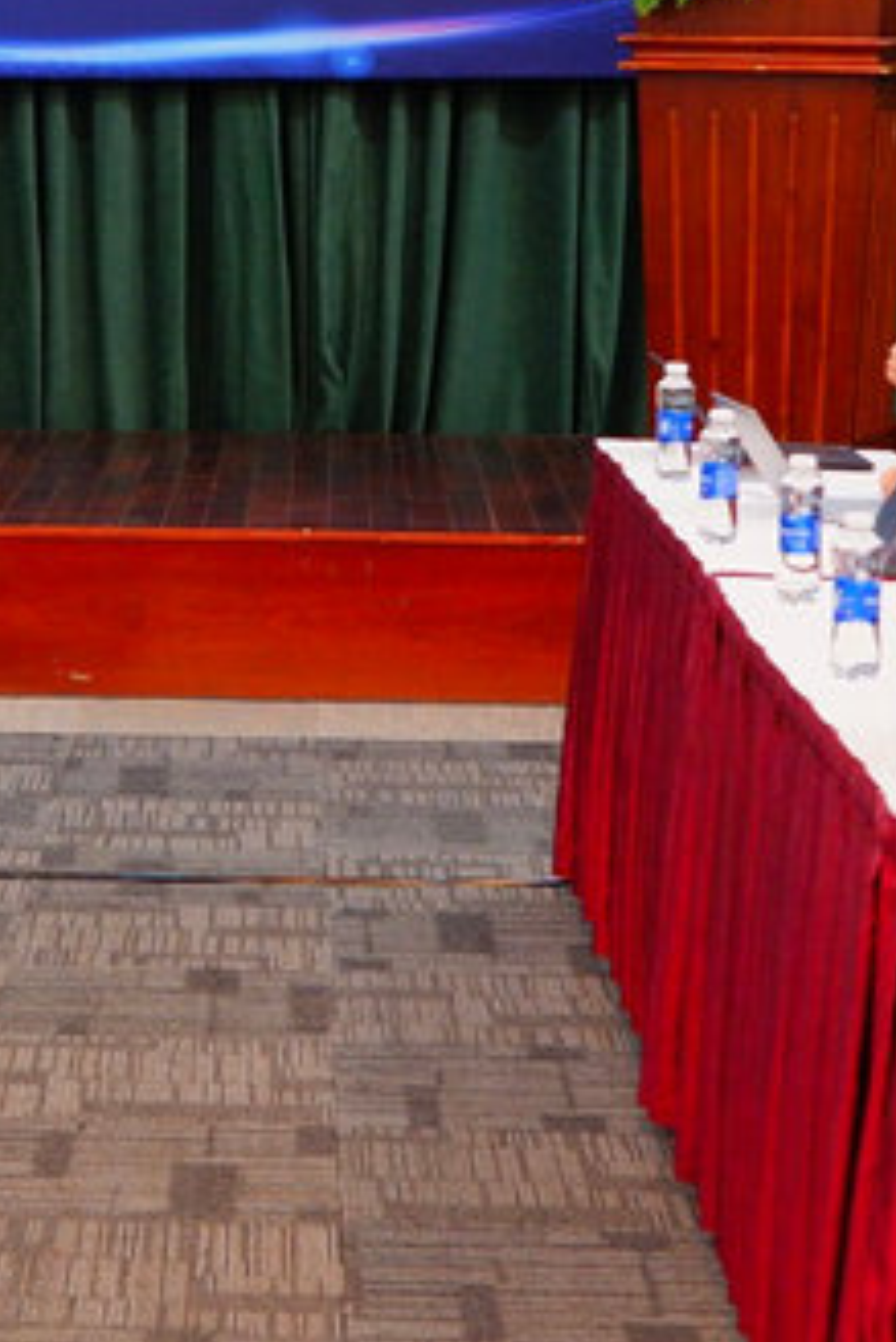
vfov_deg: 21.0
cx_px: -37
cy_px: 250
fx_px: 3580
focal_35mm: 96
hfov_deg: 14.0
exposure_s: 1/34
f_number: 4
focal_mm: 23.5
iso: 800
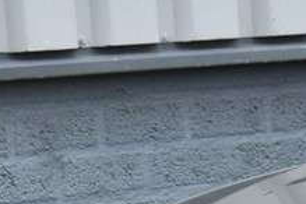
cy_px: 407
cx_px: 613
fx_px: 3284
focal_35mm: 386
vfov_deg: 3.5
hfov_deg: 5.2
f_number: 7.1
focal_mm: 55
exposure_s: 1/200
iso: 400
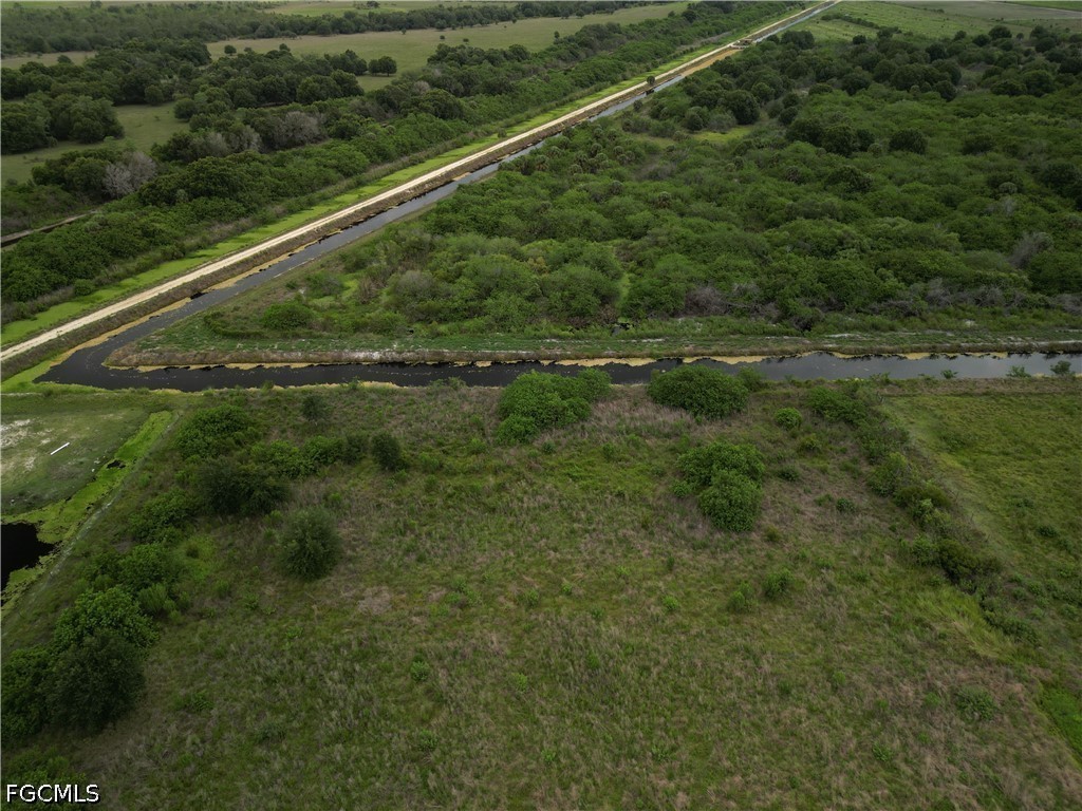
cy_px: 406
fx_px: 750
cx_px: 541
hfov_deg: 71.6
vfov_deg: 56.8
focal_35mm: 24
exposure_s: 1/100
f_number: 1.7
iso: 100
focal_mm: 6.72
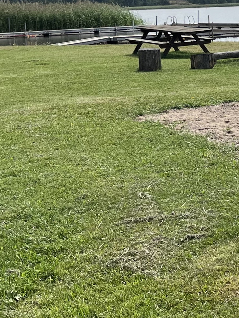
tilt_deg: -4.6
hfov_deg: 13.2
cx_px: 409
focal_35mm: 103
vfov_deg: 18.9
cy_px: 71
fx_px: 948
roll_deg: +2.6
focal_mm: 5.1
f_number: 1.6
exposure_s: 1/4149
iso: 50
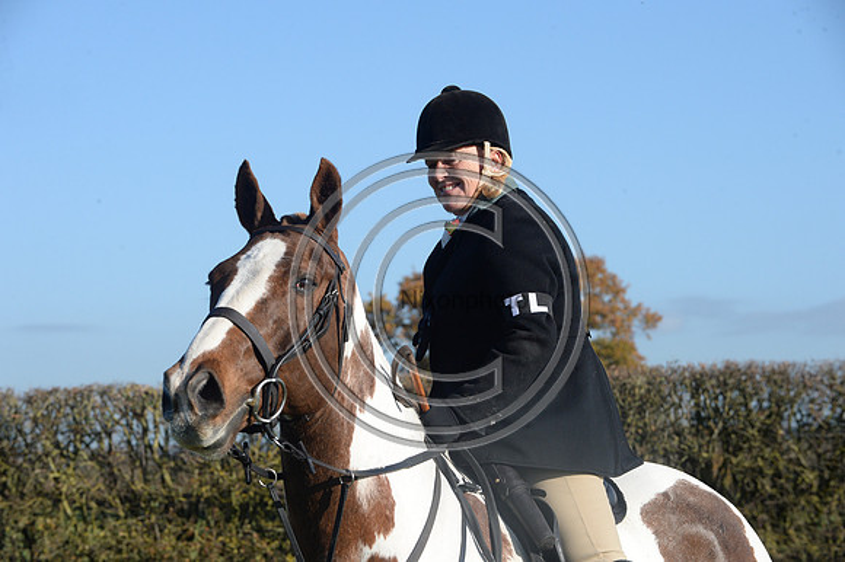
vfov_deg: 11.4
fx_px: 2815
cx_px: 422
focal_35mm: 120
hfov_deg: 17.1
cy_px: 281
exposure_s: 1/1250
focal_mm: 120
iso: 1000
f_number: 9
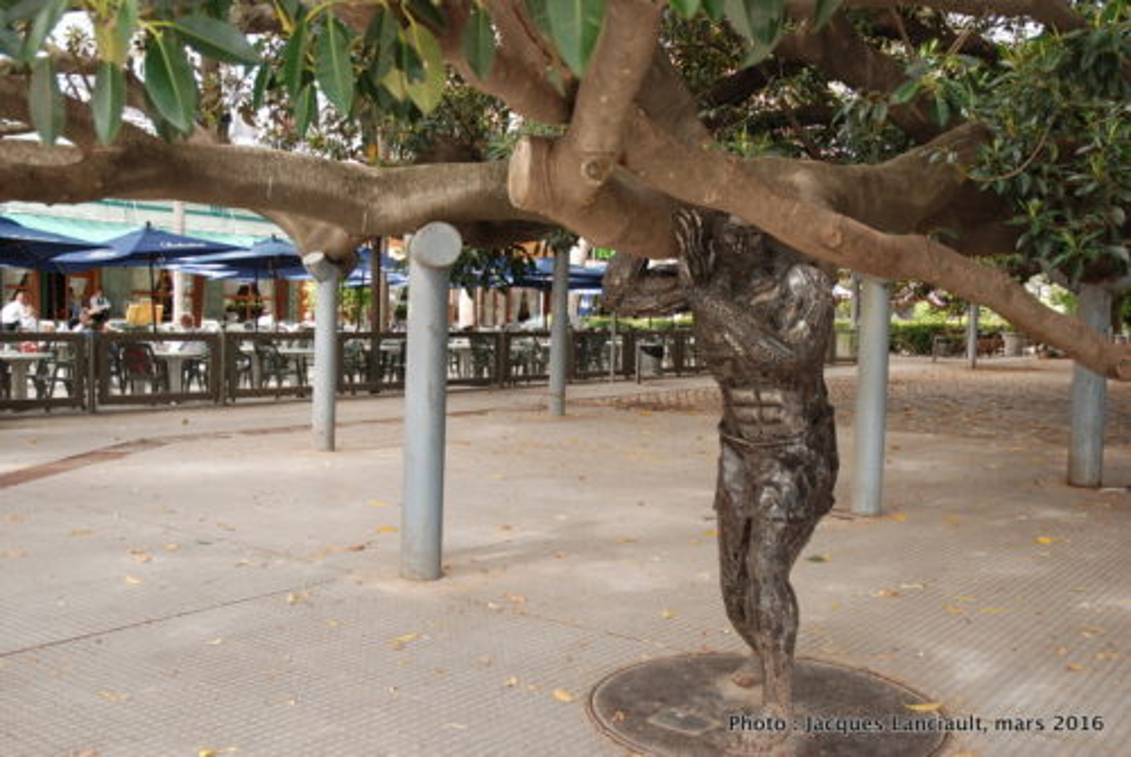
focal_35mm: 36
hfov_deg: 53.1
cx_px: 566
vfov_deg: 37.0
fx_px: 1133
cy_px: 378
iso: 100
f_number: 3.8
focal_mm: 24
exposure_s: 1/40
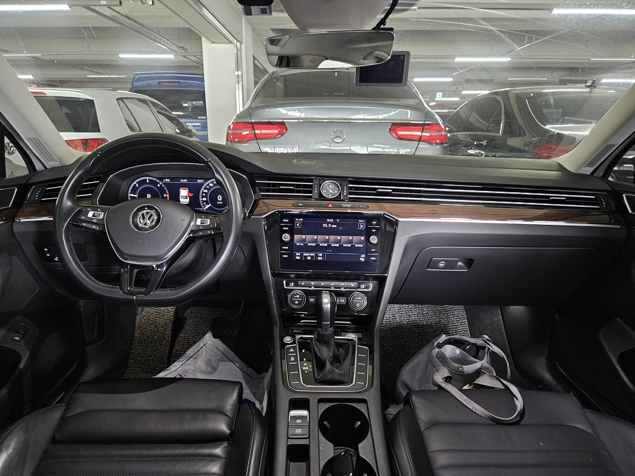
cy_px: 238
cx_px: 318
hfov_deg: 73.9
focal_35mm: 23
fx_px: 422
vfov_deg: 58.9
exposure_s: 1/24
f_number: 1.8
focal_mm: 5.4
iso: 800
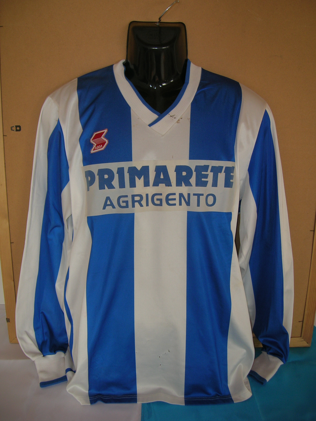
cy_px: 210
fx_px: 414
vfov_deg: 54.0
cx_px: 158
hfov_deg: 41.8
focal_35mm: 34
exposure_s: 1/30
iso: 50
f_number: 2.9
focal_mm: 5.7
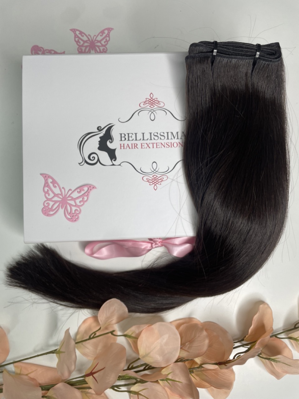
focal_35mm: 26
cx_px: 150
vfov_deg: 67.3
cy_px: 200
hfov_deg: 53.1
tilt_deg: -83.9
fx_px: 299
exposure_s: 1/100
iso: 64
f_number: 1.6
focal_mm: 4.2
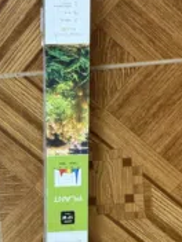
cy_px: 188
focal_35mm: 109
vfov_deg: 17.9
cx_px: 46
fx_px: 764
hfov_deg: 13.5
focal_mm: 6.76
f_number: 1.78
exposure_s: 1/33
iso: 200
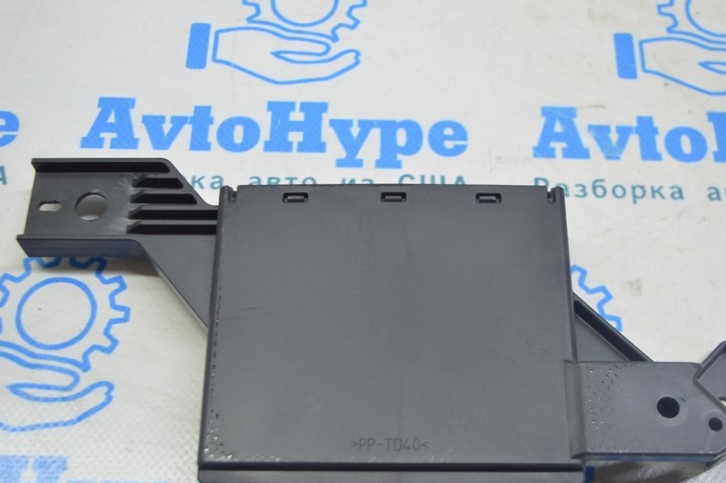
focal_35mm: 49
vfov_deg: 27.6
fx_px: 980
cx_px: 369
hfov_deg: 40.6
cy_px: 299
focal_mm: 25
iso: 400
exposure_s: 1/40
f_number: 4
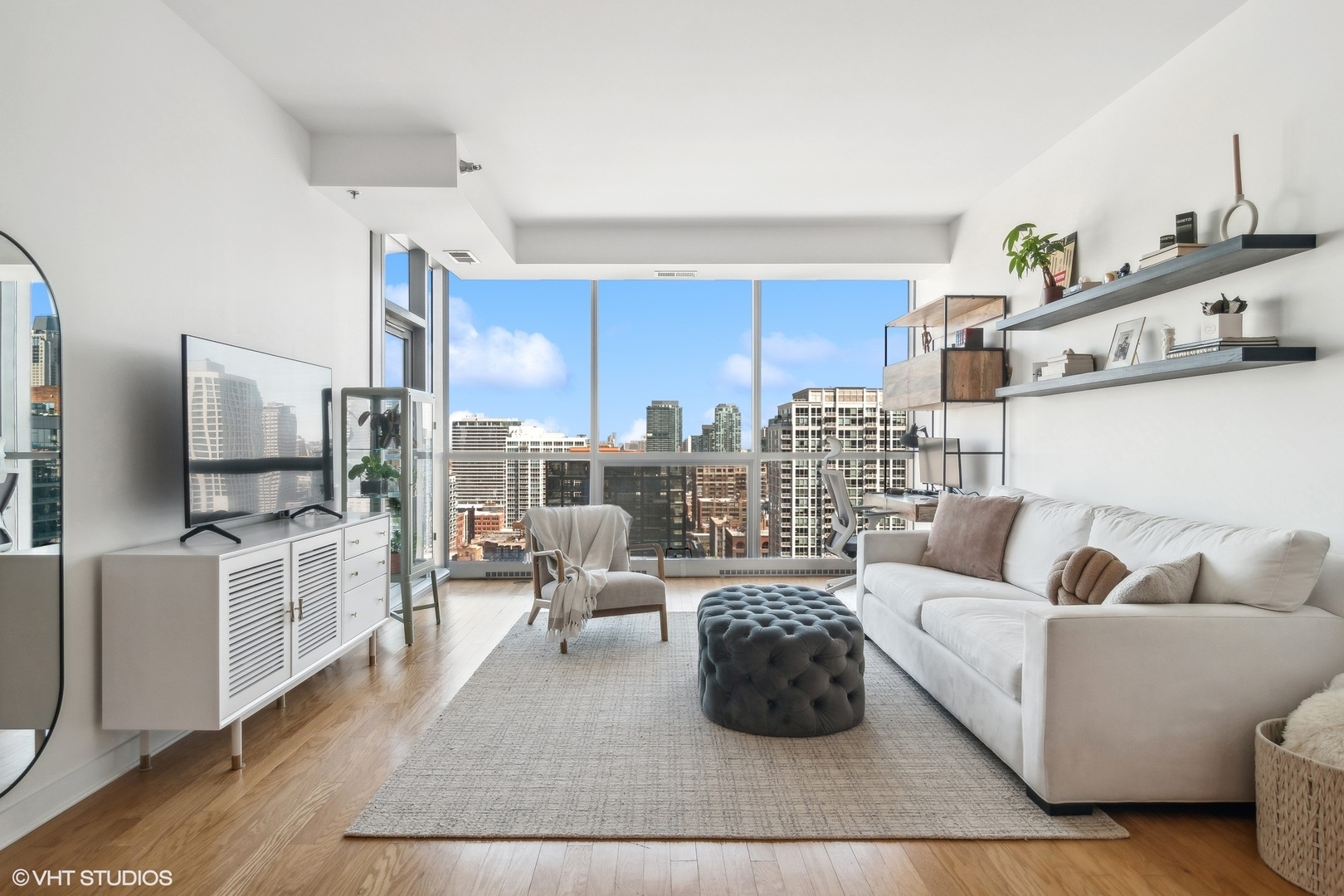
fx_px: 672
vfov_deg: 67.4
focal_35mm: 18
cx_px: 672
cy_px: 448
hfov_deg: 90.0
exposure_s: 1/40
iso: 200
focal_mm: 12
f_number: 8
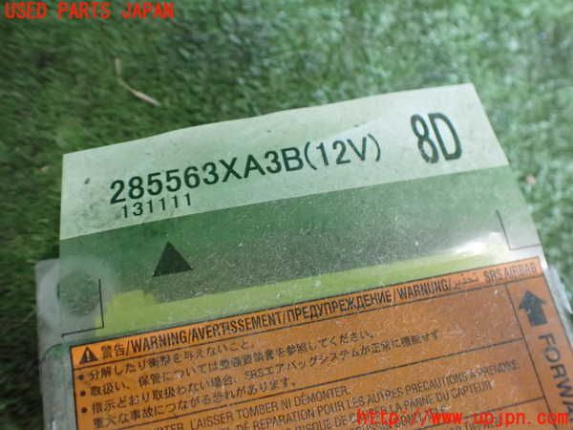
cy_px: 215
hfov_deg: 60.0
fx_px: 497
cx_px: 286
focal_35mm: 30
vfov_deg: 46.8
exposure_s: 1/100
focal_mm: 5.4
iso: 800
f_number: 2.3
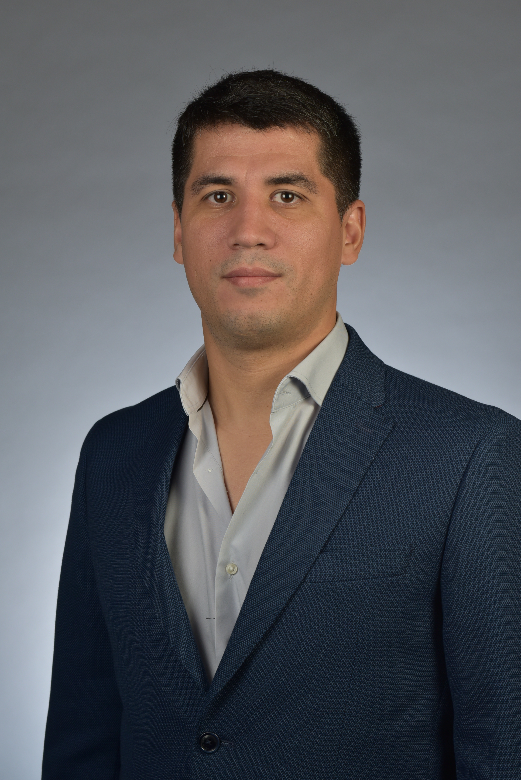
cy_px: 390
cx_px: 260
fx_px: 1865
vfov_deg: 23.6
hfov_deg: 15.9
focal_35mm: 86
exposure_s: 1/160
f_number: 8
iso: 400
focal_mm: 86
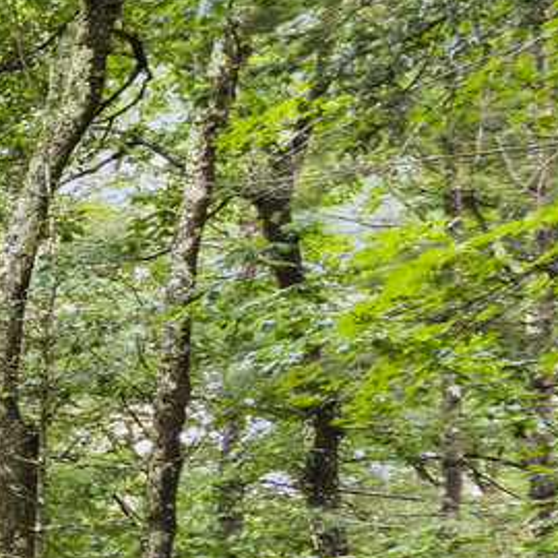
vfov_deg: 16.6
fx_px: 1878
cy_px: 540
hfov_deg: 10.0
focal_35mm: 103
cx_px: -1298
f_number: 8
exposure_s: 4
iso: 320
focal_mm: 16
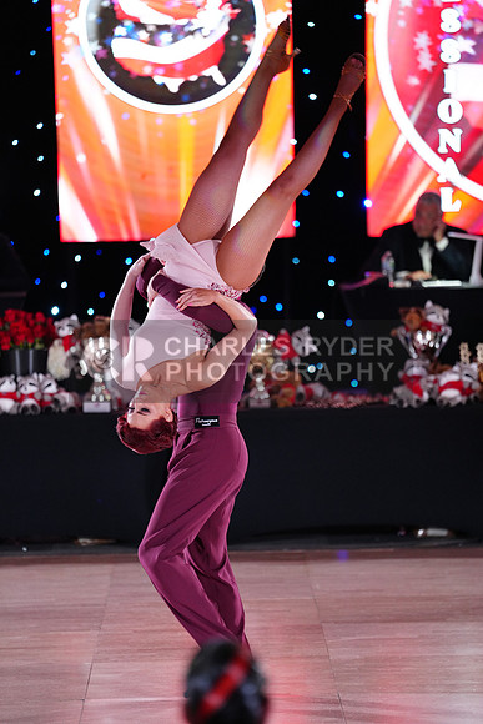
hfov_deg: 7.8
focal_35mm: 176
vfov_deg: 11.7
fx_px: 3540
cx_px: 242
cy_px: 362
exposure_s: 1/320
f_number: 2.8
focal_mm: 176
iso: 2500
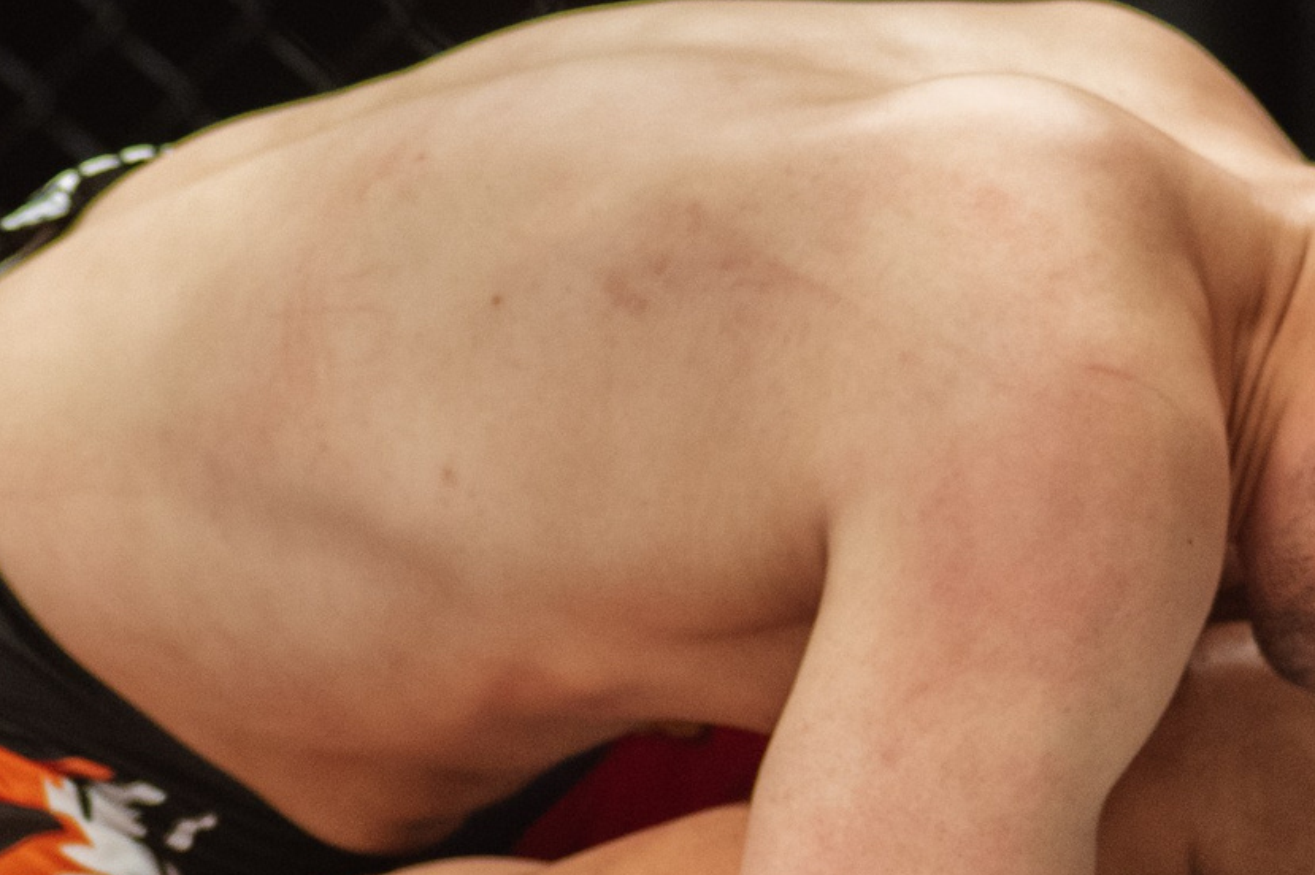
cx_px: 964
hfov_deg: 4.7
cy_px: 550
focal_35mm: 439
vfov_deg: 3.1
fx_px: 16028
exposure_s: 1/1000
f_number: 4
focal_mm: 135
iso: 2000
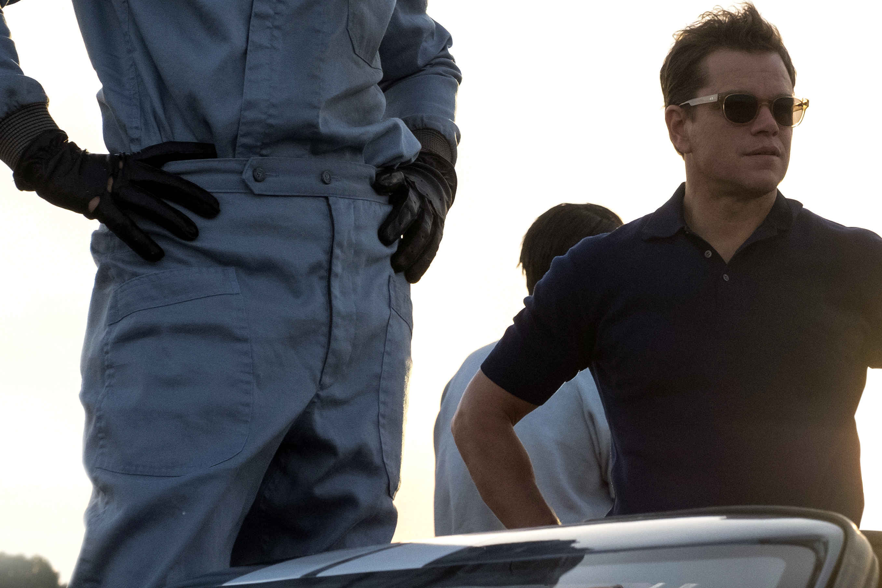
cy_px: 145
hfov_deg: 15.4
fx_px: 3258
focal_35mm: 133
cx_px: 649
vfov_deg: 10.3
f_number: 5
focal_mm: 40.1
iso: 1000
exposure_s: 1/400
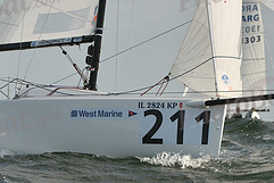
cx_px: 119
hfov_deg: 3.0
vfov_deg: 2.0
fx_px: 5308
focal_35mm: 697
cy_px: 57
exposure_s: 1/1000
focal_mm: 290
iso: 320
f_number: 8
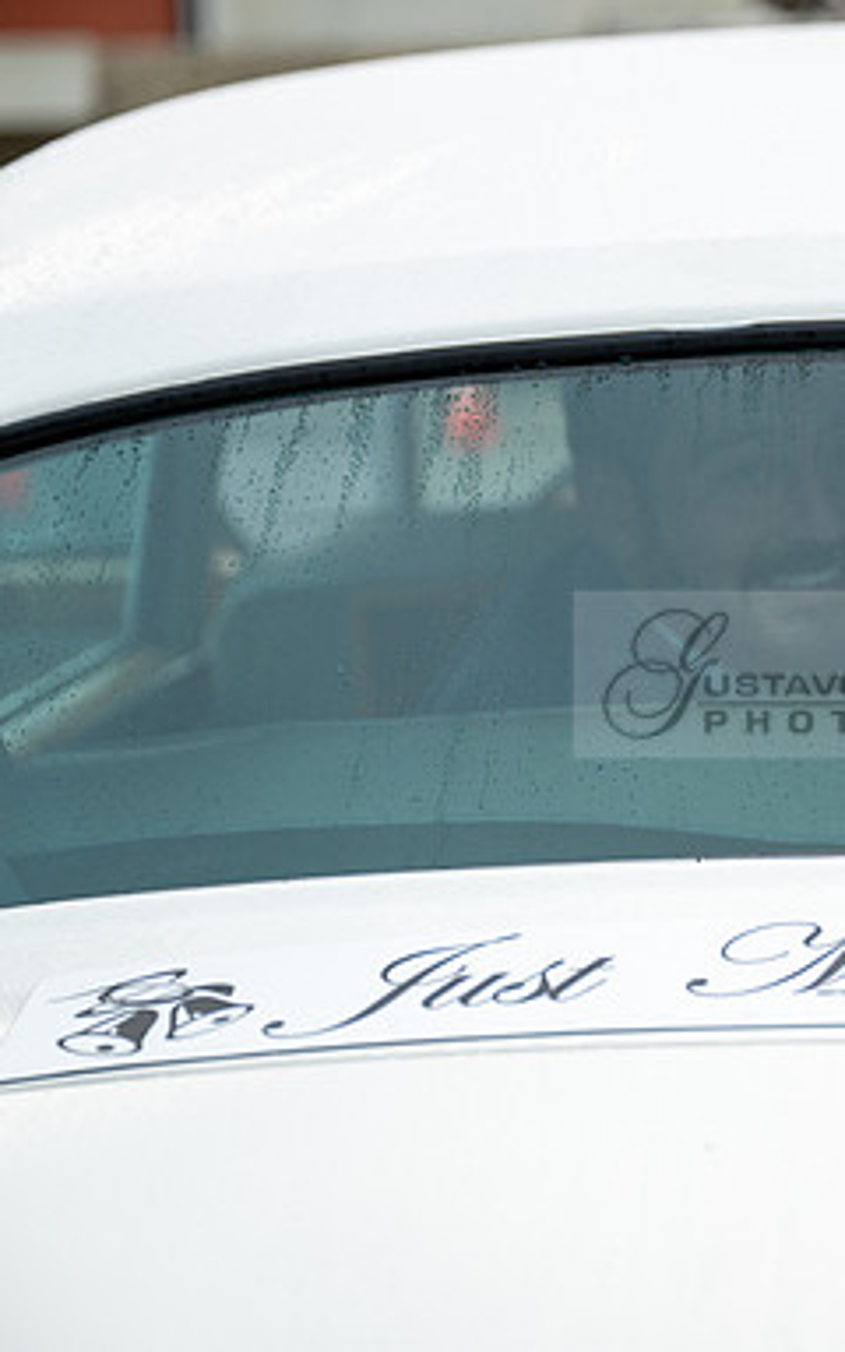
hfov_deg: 13.7
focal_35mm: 94
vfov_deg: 22.1
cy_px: 674
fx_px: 3464
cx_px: 880
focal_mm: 61
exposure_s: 1/160
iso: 500
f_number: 2.8
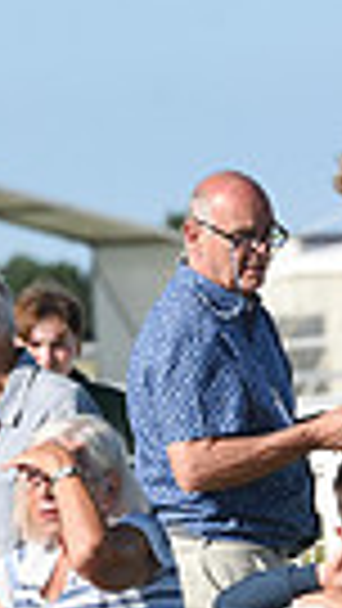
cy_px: 628
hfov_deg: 1.6
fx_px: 11971
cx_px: -954
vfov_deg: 2.9
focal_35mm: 743
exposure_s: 1/1600
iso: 400
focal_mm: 165
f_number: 6.3
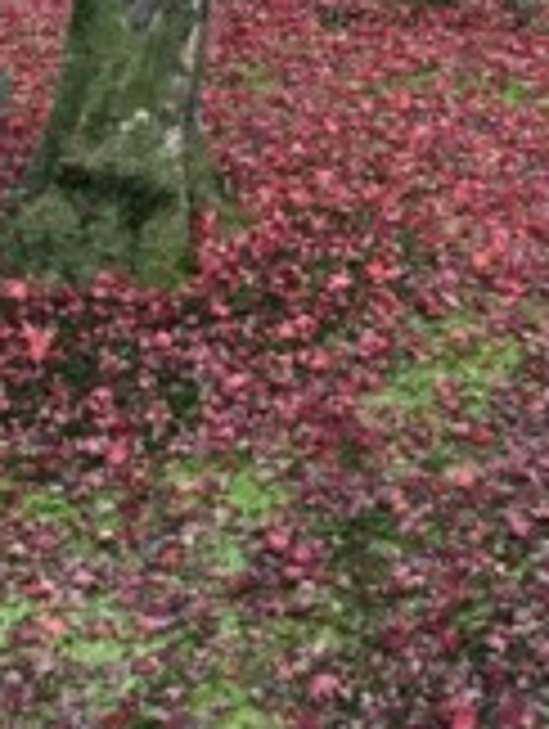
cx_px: 279
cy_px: -140
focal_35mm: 86
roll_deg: +1.1
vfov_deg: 21.2
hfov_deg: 17.2
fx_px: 1814
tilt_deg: -4.1
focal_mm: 3.3
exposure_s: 1/30
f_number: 2.4
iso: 100
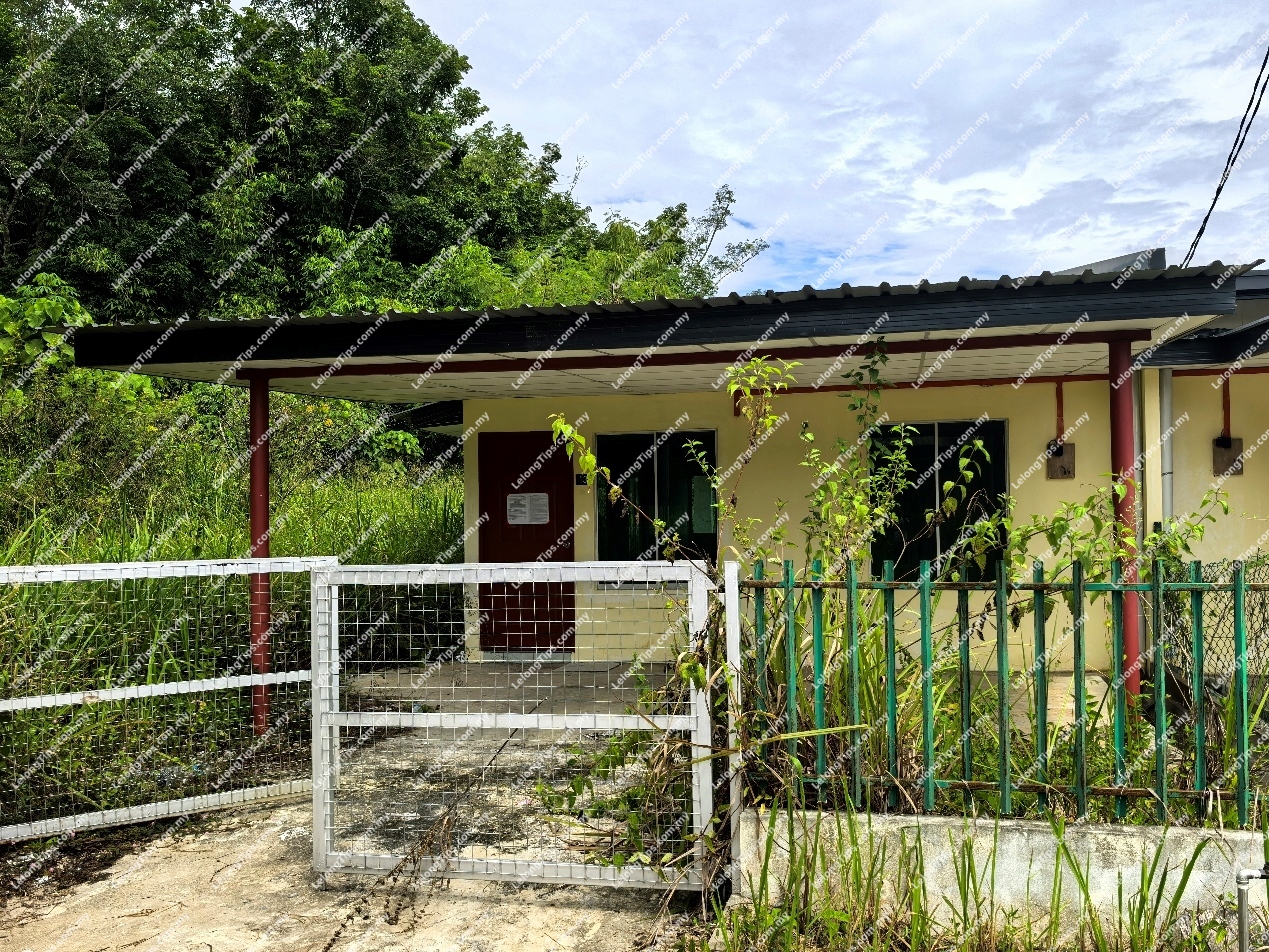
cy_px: 476
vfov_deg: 51.4
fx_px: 990
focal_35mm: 27
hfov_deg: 65.3
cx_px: 634
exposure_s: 1/2433
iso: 50
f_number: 2
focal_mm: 6.98
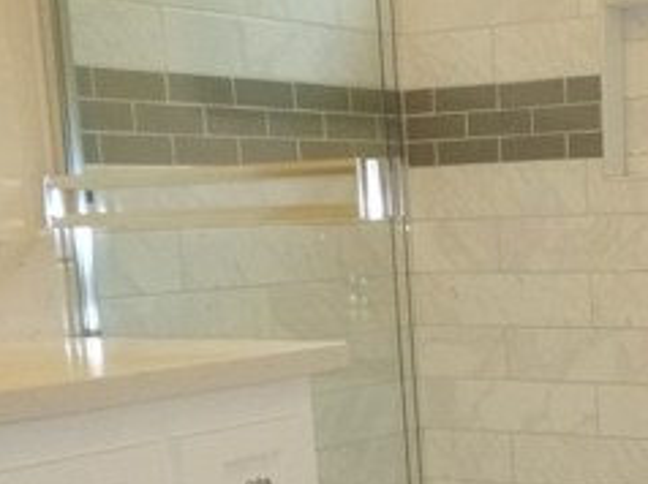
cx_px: 651
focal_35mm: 78
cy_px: 538
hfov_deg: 23.9
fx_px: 1459
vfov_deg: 18.1
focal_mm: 5.2
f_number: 3.3
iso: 400
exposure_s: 1/60
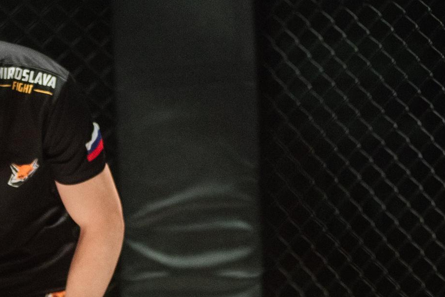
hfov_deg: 8.4
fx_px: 2980
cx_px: -142
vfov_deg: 5.7
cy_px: 406
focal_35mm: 241
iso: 2000
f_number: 4
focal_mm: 86
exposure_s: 1/2000
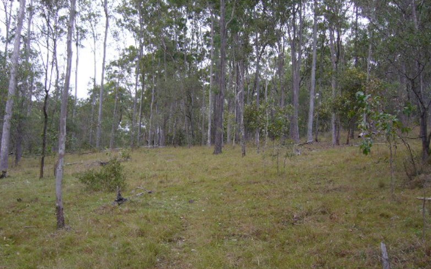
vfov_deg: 33.6
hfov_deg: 51.5
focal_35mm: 38
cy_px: 136
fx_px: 446
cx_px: 211
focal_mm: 5.8
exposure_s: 1/80
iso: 80
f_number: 2.8
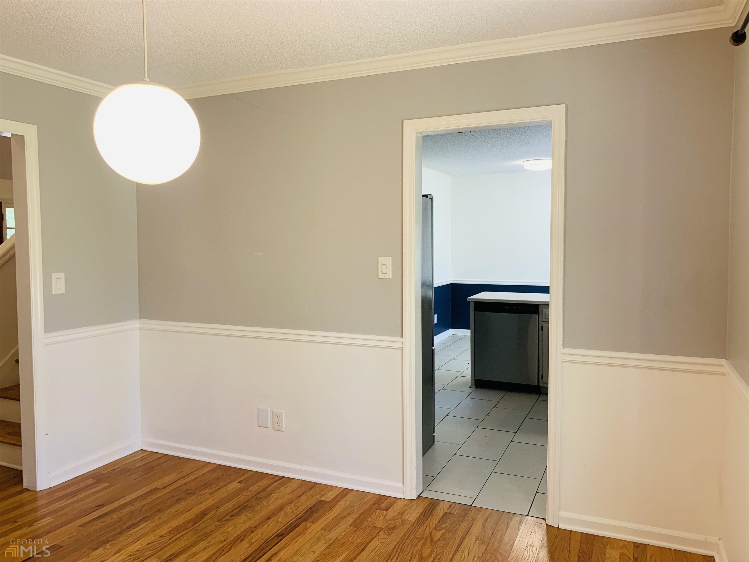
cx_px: 374
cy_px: 281
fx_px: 563
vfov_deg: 53.1
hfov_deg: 67.3
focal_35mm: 26
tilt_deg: -1.4
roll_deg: +0.3
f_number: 1.8
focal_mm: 4.25
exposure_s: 1/60
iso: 64
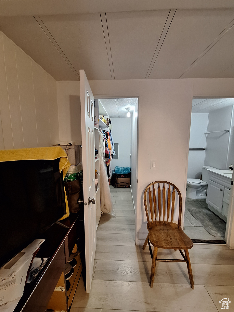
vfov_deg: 106.2
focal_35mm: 13
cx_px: 117
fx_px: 117
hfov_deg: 89.9
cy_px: 156
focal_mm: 1.74
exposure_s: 1/24
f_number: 2.2
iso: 200
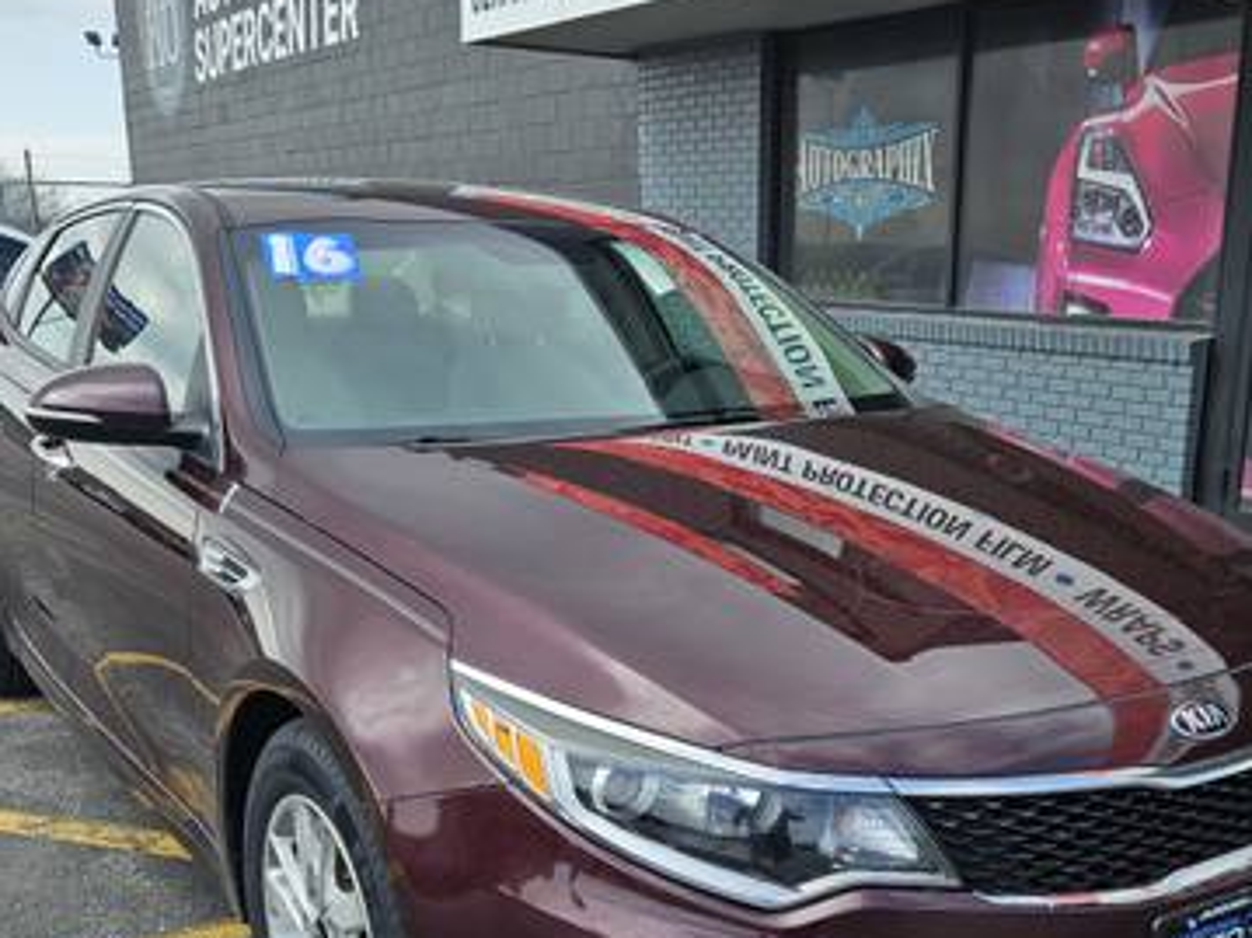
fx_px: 1482
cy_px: 624
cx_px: 778
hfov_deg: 45.4
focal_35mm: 41
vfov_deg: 34.8
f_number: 1.8
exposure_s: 1/914
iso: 25
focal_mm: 5.4
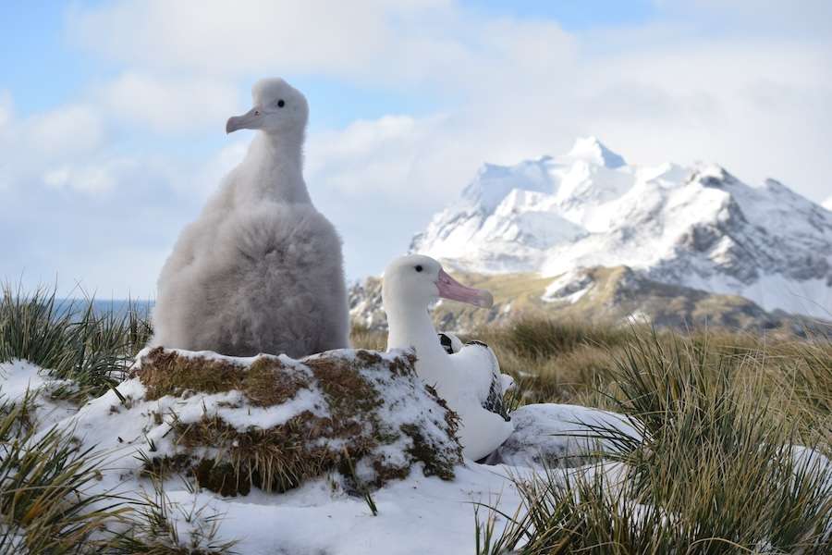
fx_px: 1907
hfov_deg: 24.6
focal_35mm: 82
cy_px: 278
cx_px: 416
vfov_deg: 16.6
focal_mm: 55
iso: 400
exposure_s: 1/1250
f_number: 7.1
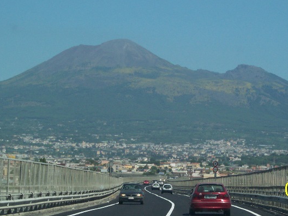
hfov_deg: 12.9
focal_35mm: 153
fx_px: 1273
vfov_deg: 9.7
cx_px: 173
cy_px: 67
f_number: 8
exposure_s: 1/350
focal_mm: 21.3
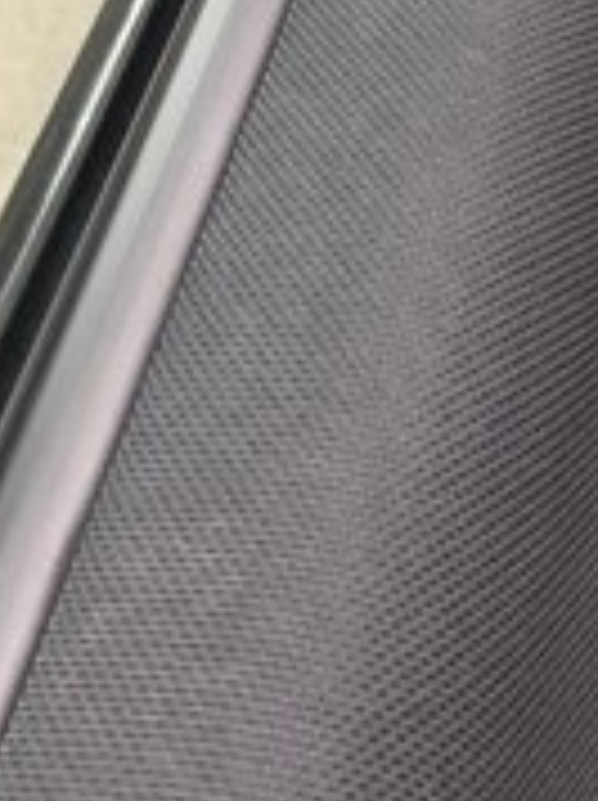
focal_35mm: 81
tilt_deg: -34.3
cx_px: 629
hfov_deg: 17.6
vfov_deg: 22.5
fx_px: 1870
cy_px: -130
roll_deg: +34.4
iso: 40
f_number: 2.2
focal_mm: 4.15
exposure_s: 1/100
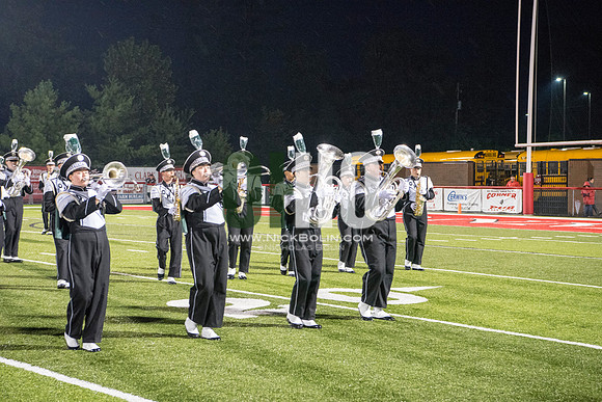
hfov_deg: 28.8
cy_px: 201
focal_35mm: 70
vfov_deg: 19.5
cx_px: 301
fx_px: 1171
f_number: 5.6
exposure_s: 1/125
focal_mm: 70
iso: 5000
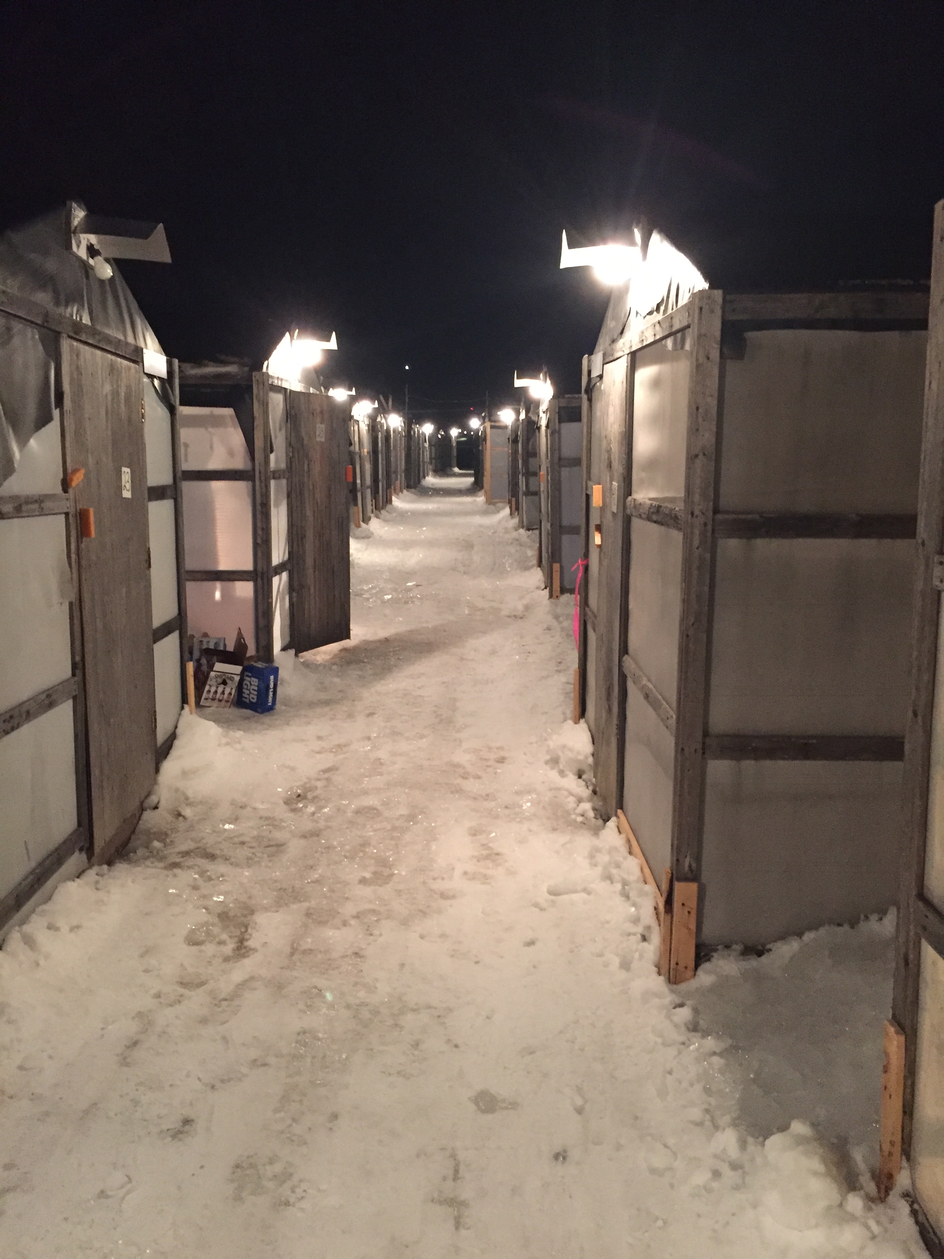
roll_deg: +0.1
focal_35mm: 29
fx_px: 1054
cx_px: 472
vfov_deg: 61.7
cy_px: 630
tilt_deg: -9.3
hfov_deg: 48.2
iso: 400
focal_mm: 4.15
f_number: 2.2
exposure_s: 1/15
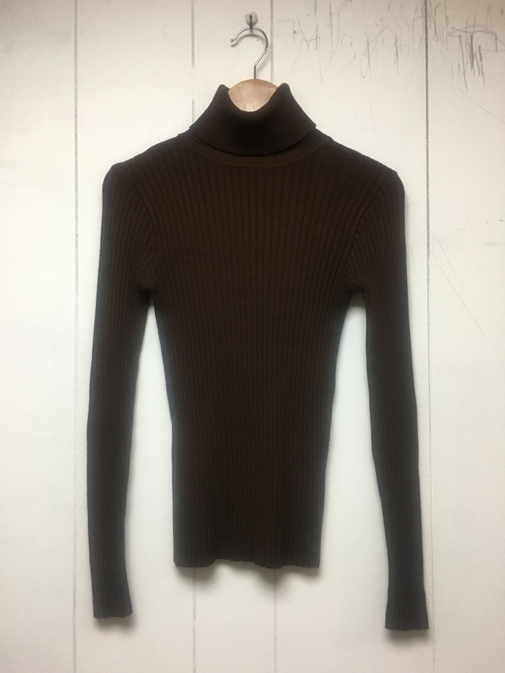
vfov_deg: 61.7
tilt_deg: +0.3
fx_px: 564
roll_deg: -0.7
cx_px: 252
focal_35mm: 29
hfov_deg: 48.2
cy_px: 336
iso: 125
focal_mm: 4.15
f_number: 2.2
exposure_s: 1/30
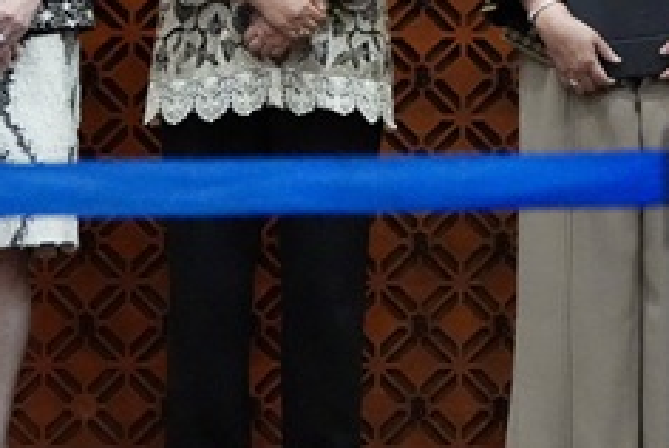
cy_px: -250
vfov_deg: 3.3
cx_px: 763
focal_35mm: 415
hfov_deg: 4.9
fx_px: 7722
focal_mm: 109
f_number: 4.5
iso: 8000
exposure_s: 1/125
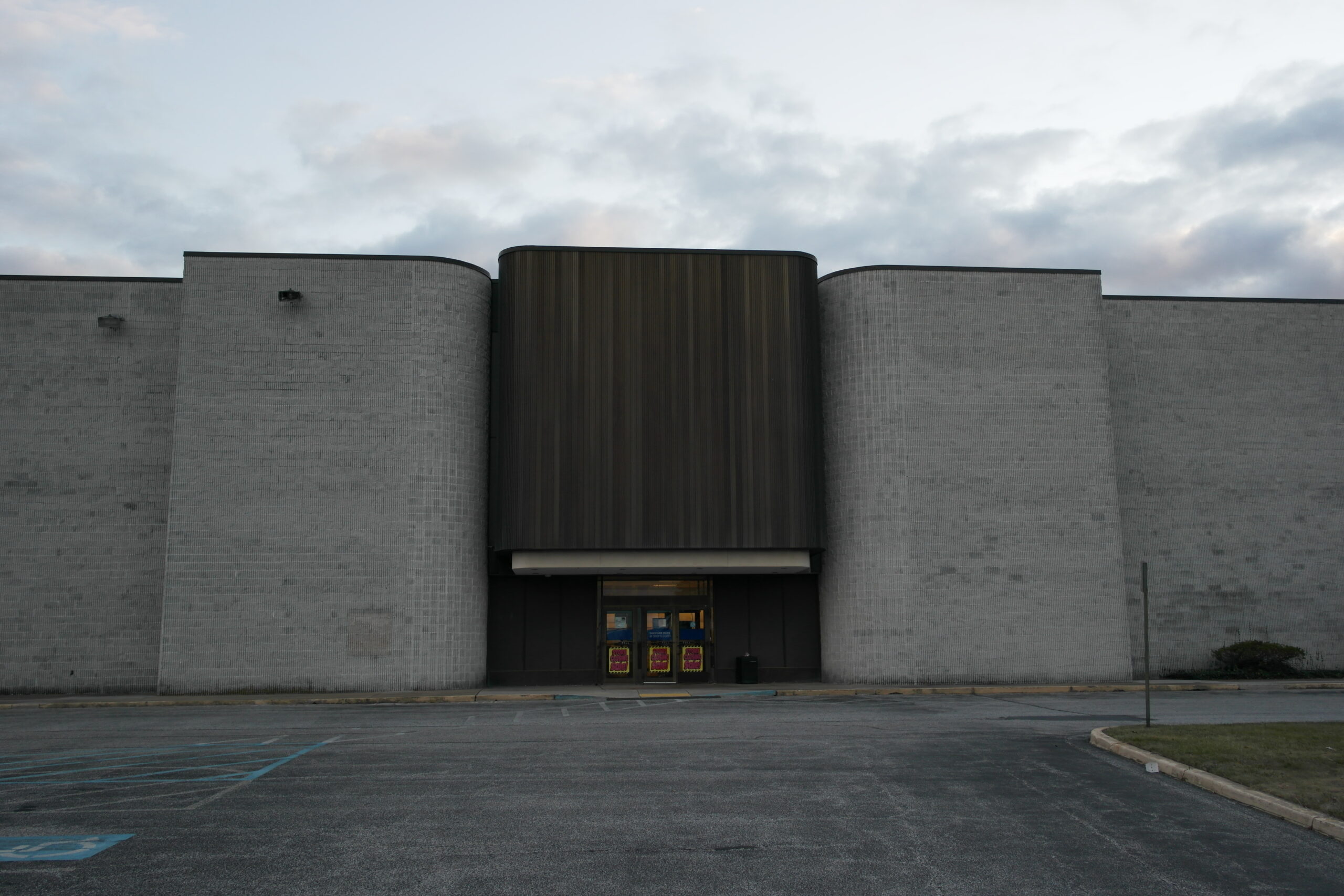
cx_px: 672
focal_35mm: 30
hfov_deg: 61.9
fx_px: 1120
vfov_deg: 43.6
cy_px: 448
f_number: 3.5
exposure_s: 1/200
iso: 200
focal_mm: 20
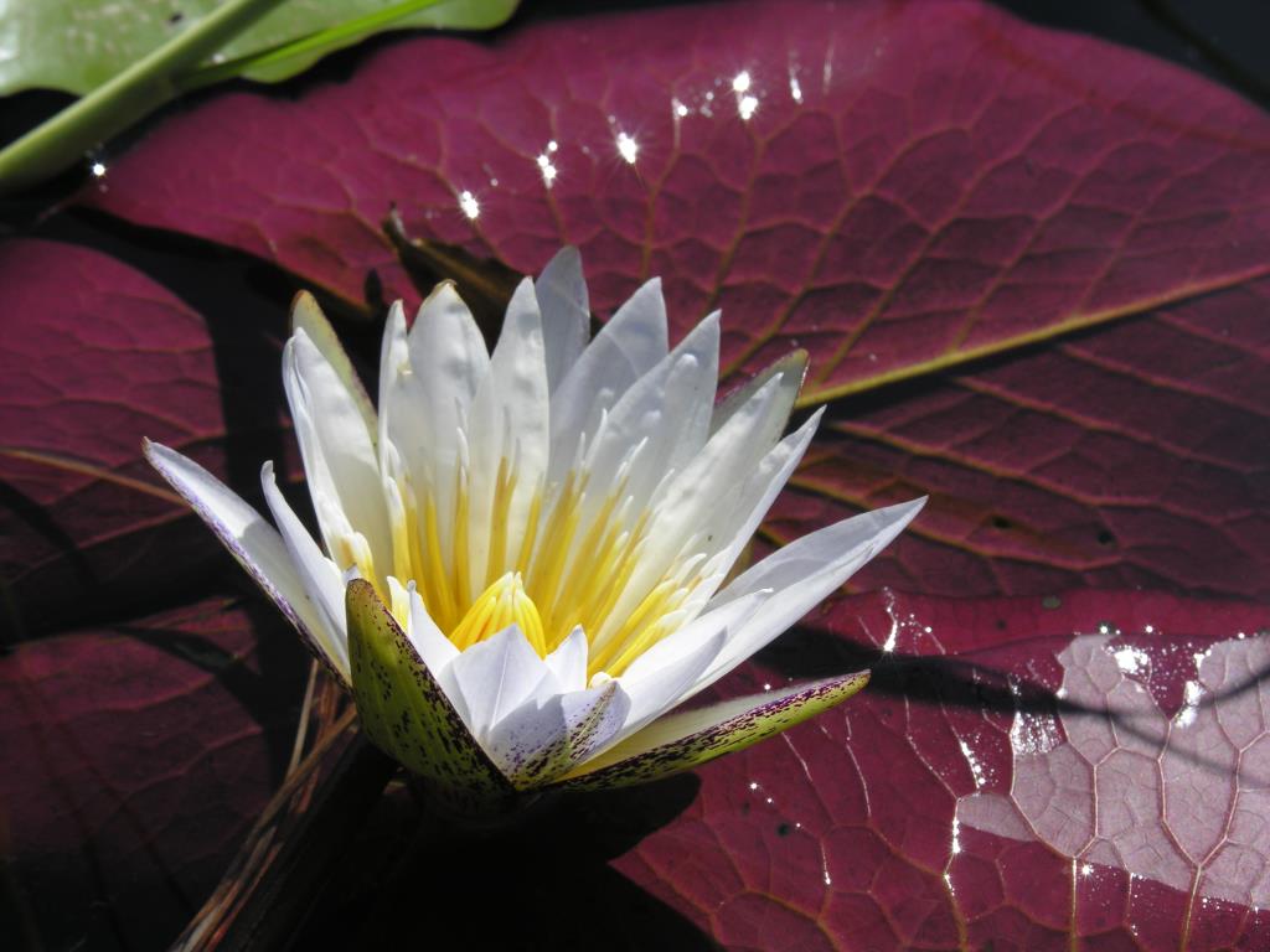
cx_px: 635
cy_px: 476
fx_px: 4659
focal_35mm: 127
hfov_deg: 15.5
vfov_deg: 11.7
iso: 50
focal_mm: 32.4
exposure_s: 1/186
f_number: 7.6
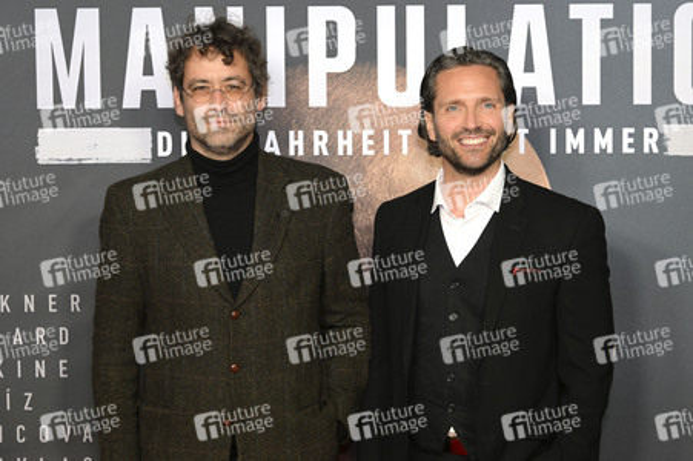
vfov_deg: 18.2
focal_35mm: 75
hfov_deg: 27.0
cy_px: 230
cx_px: 346
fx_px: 1443
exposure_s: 1/160
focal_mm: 75
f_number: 6.3
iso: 1600
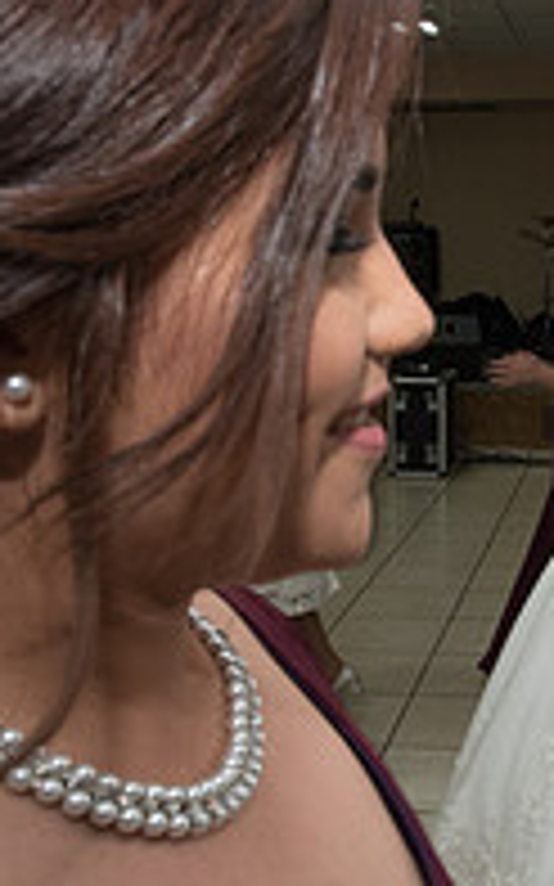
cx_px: 504
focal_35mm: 51
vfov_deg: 39.5
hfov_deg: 24.6
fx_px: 1233
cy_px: 376
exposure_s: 1/100
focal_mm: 17
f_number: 4.5
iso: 1600
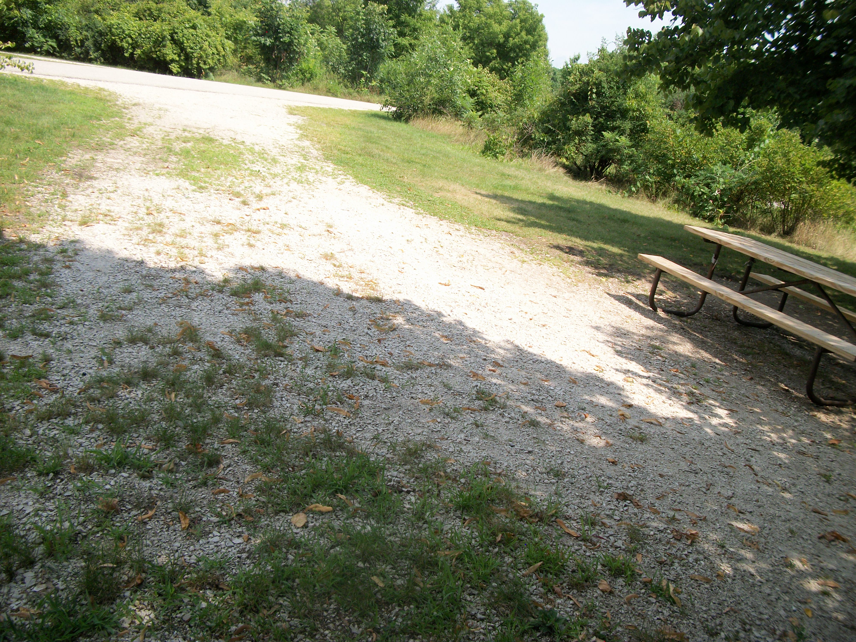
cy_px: 321
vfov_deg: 44.2
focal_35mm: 32
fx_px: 791
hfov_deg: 56.8
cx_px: 428
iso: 80
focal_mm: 5.7
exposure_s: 1/100
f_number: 8.8
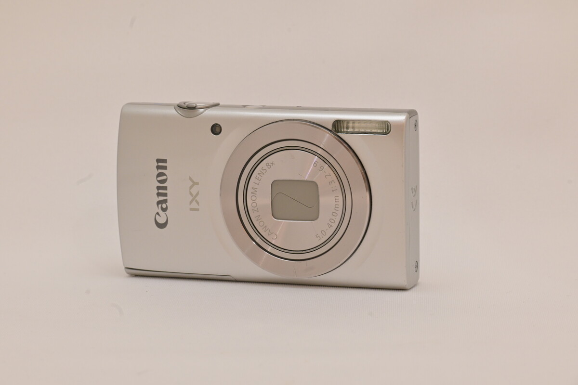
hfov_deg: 14.6
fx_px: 2264
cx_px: 289
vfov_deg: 9.7
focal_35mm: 141
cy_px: 192
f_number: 14
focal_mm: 94
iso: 800
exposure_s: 1/50
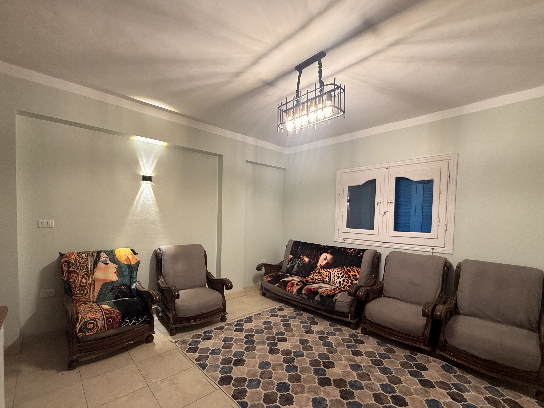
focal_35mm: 16
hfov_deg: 94.5
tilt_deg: -2.0
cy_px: 225
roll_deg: -1.0
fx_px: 251
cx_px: 266
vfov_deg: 77.9
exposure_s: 1/50
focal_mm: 2.22
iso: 250
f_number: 2.2
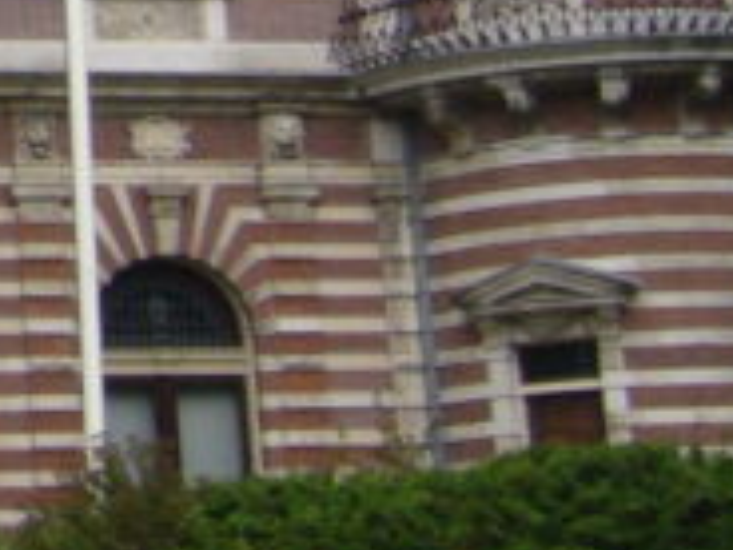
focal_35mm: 195
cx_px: -809
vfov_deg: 7.4
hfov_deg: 9.4
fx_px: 4129
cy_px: -411
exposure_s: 1/320
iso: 80
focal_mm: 5.8
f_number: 5.6
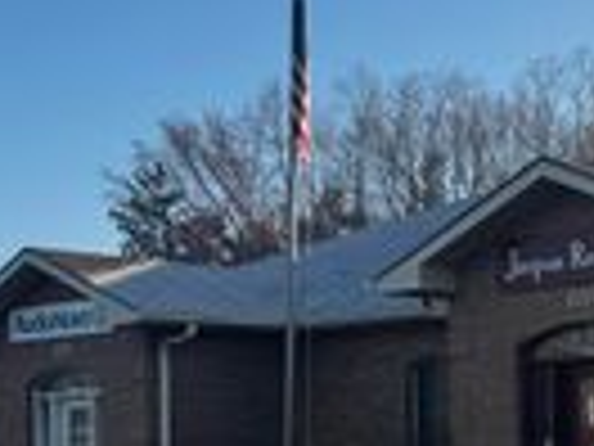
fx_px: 1562
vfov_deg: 16.1
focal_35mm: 91
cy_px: 394
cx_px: 536
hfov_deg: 21.1
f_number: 1.78
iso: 80
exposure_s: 1/2506
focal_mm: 6.76
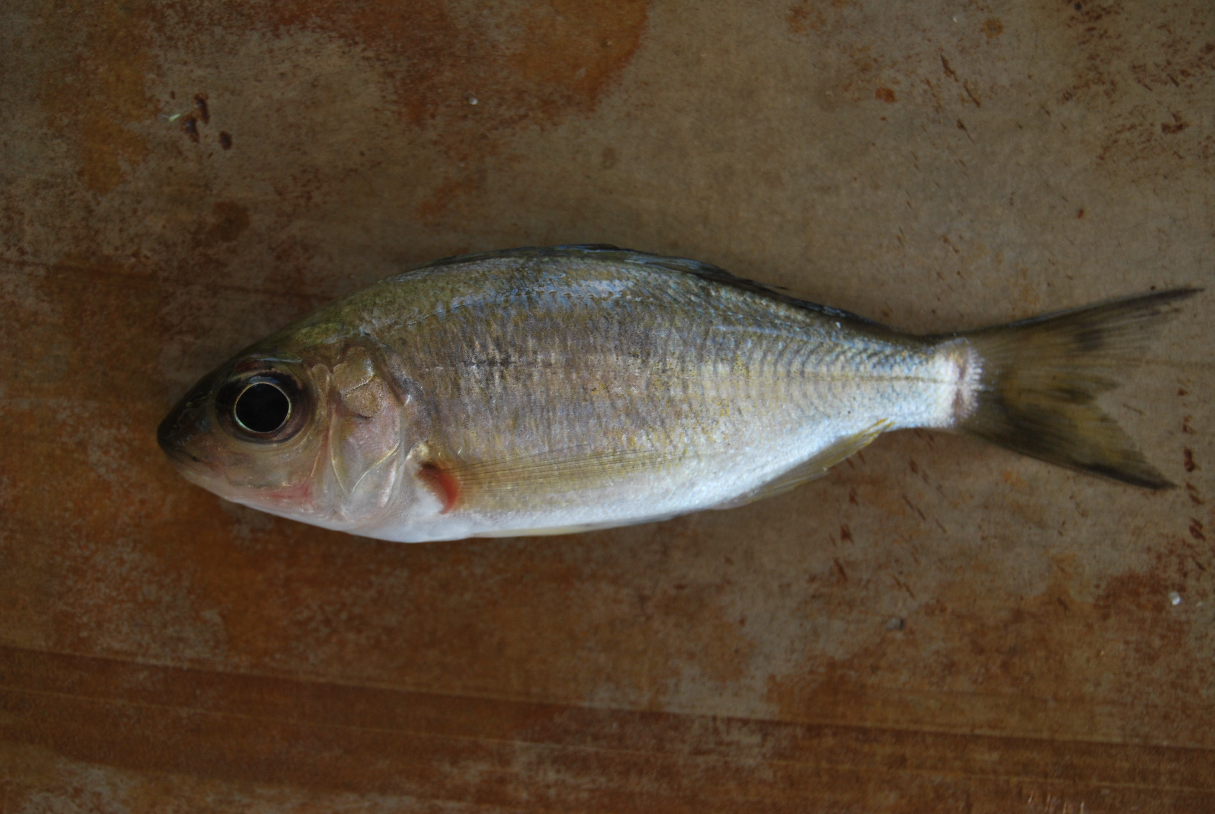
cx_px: 608
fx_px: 2788
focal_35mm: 82
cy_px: 407
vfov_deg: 16.6
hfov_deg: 24.6
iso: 200
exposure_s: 1/125
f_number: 5.6
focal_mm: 55
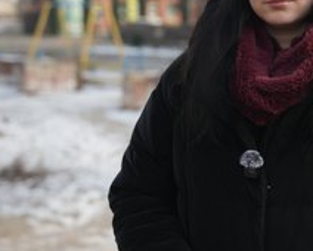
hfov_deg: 22.1
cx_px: 254
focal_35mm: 85
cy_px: 66
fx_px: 788
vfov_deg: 18.0
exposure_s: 1/160
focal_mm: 48
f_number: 2.8
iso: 250
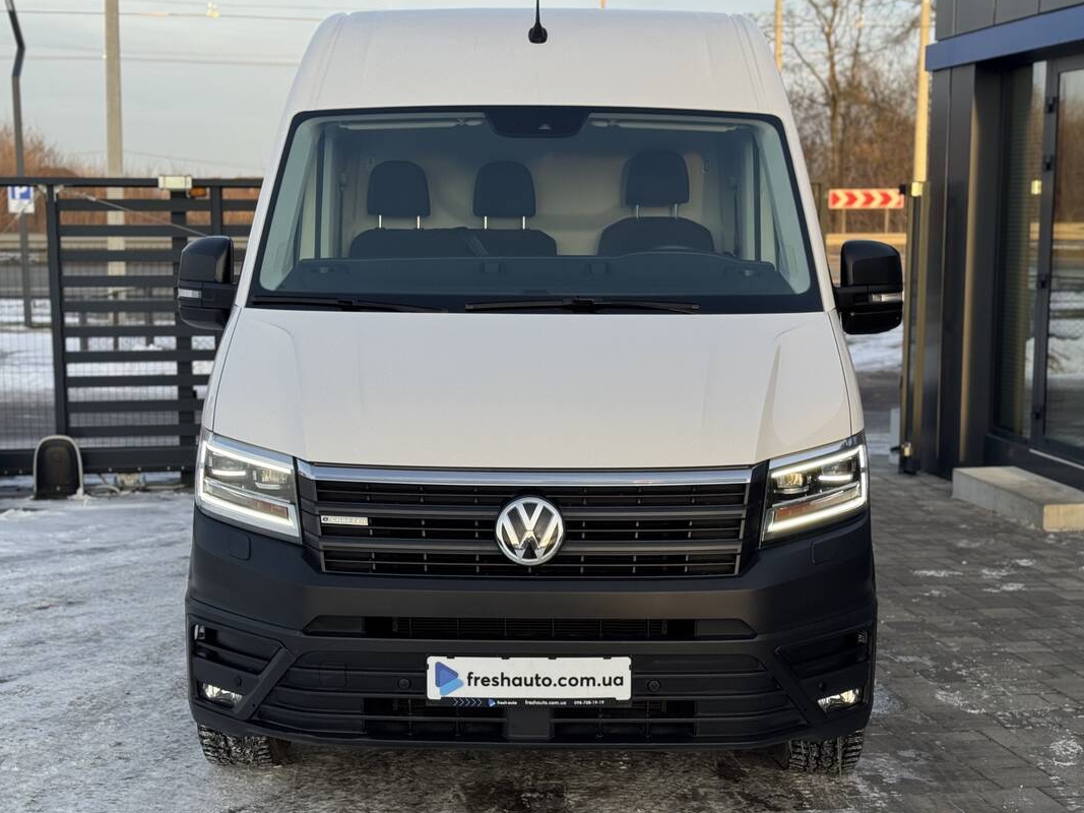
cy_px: 421
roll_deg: -0.4
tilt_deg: -7.6
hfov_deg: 35.5
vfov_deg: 27.0
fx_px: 1691
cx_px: 538
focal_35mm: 54
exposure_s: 1/1011
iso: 64
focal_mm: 6.76
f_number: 1.78
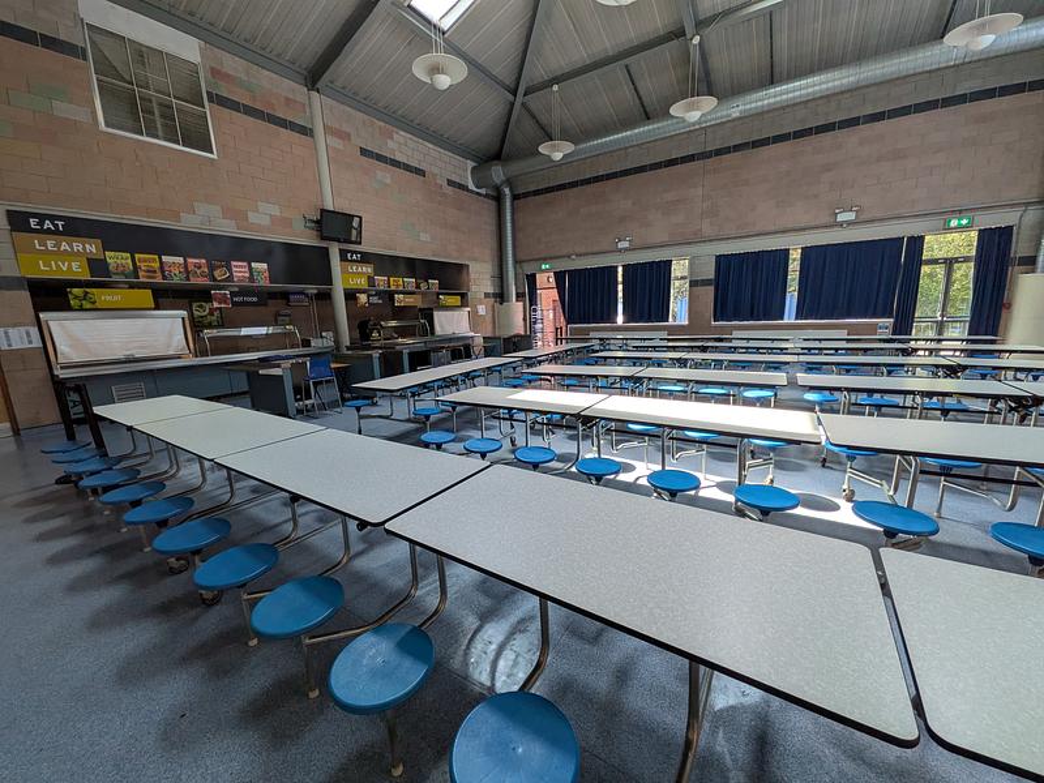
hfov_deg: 102.1
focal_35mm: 14
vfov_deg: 85.7
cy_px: 392
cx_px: 522
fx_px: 422
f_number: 2.2
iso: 101
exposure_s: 1/207
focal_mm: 1.85
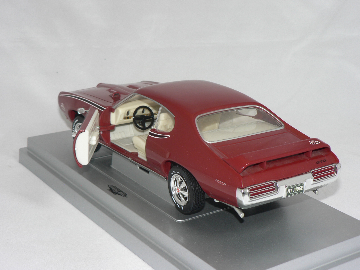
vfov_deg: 23.3
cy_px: 135
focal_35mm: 63
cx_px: 180
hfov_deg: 30.7
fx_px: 655
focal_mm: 10.5
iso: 80
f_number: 3.2
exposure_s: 1/60
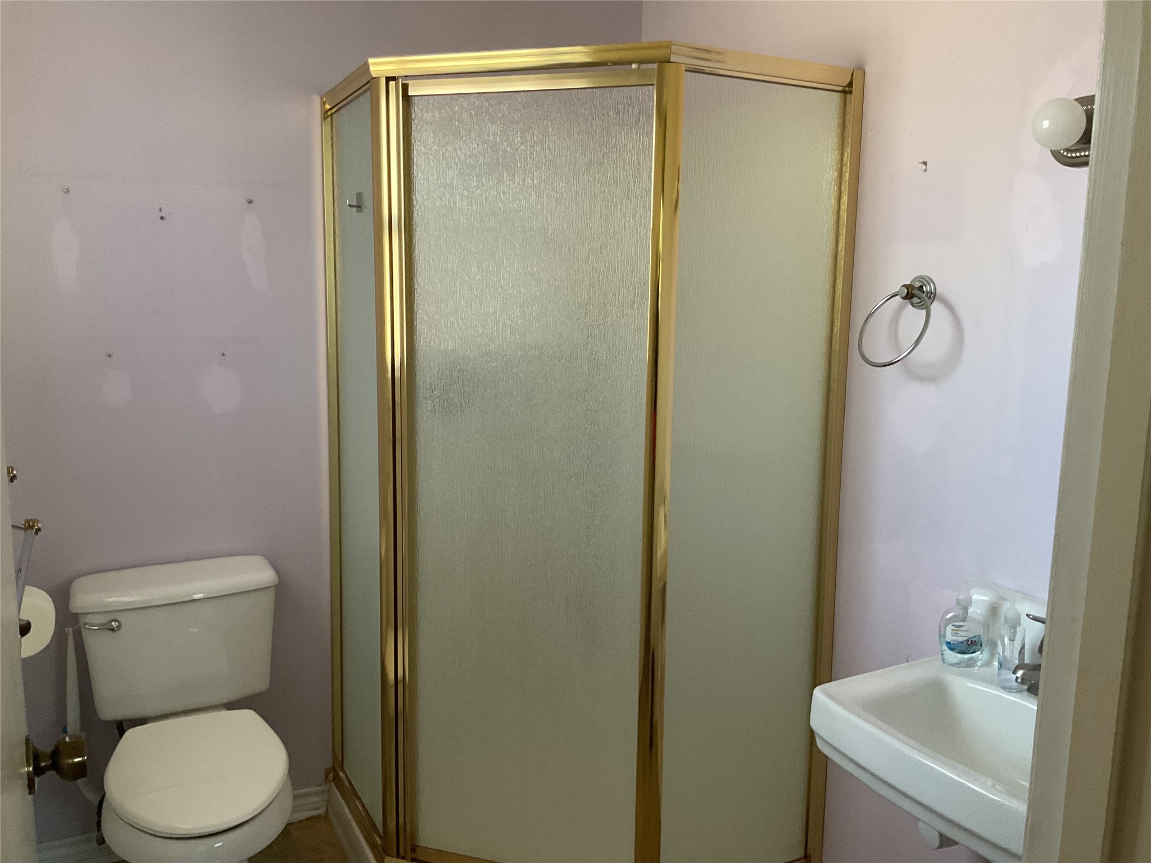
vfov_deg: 48.2
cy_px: 432
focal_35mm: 29
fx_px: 964
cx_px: 576
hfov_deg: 61.7
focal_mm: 3
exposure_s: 1/50
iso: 160
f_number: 1.8
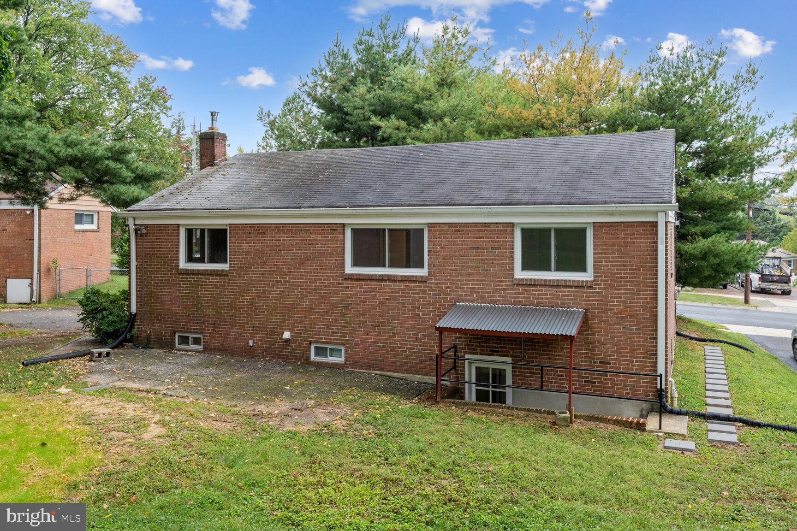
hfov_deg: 63.7
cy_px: 266
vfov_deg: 45.0
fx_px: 642
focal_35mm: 29
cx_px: 398
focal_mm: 29
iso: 800
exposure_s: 1/80
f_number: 8
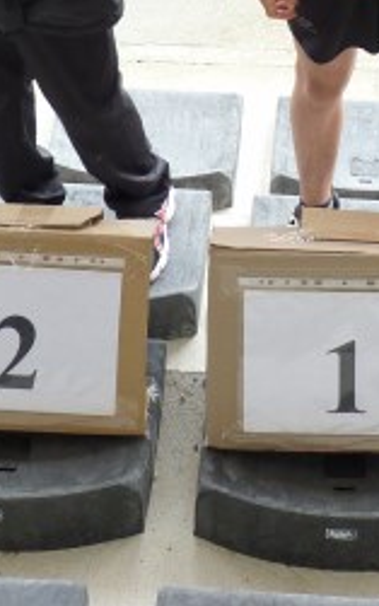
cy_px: -111
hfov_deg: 10.4
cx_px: 333
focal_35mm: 125
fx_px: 2065
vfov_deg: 16.1
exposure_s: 1/30
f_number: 3
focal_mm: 6.6
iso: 125
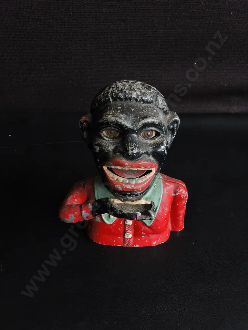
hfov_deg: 51.4
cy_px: 165
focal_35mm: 27
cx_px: 124
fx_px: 258
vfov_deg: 65.3
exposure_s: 1/100
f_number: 2
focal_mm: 2.87
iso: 125
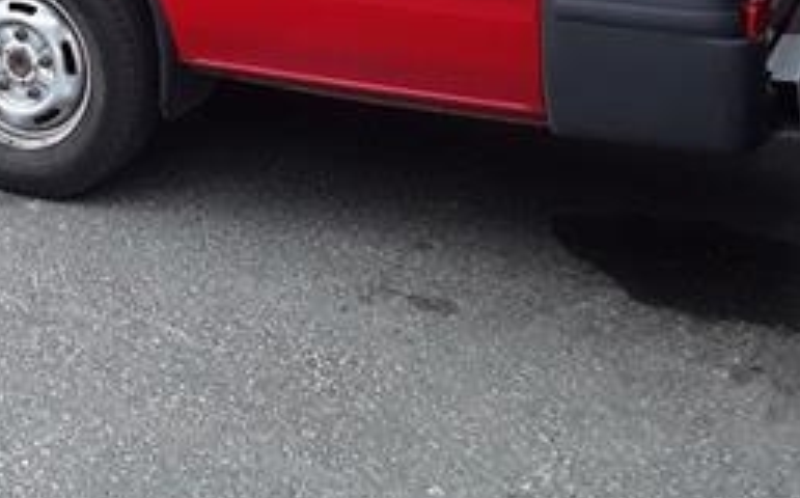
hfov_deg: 26.1
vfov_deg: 16.3
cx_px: -40
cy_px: -202
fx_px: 1612
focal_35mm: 74
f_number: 1.9
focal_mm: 2.91
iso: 40
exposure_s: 1/233
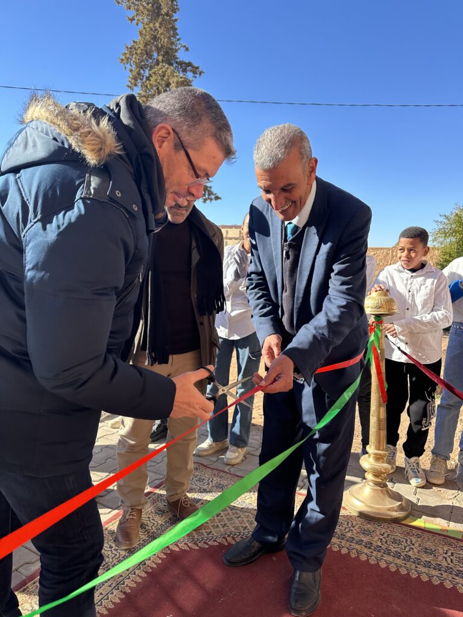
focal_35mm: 24
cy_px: 308
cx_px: 232
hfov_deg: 56.8
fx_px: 428
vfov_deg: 71.6
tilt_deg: -8.0
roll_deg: +1.0
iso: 80
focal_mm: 6.86
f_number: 1.78
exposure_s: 1/1639
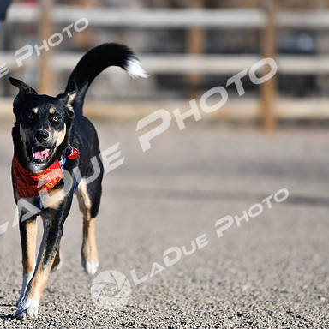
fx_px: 3620
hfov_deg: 5.2
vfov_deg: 5.2
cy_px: 164
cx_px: 89
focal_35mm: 337
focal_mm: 175
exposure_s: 1/4000
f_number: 2.8
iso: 180
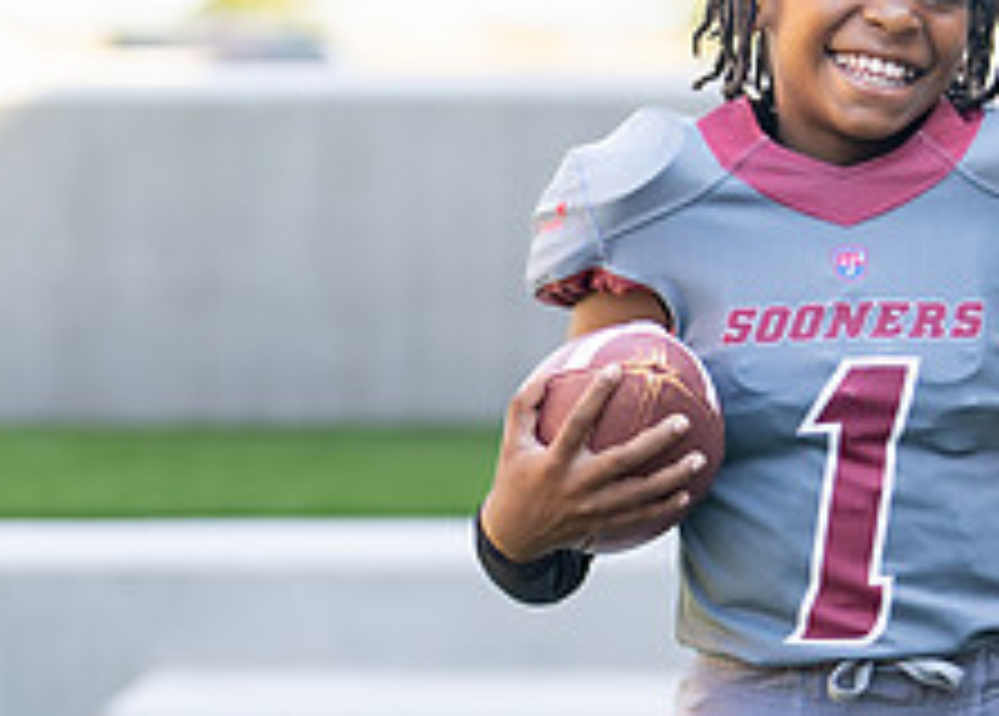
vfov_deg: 8.4
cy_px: 449
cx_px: 814
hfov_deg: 11.7
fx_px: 4856
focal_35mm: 171
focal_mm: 50
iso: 100
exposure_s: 1/1600
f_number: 1.2
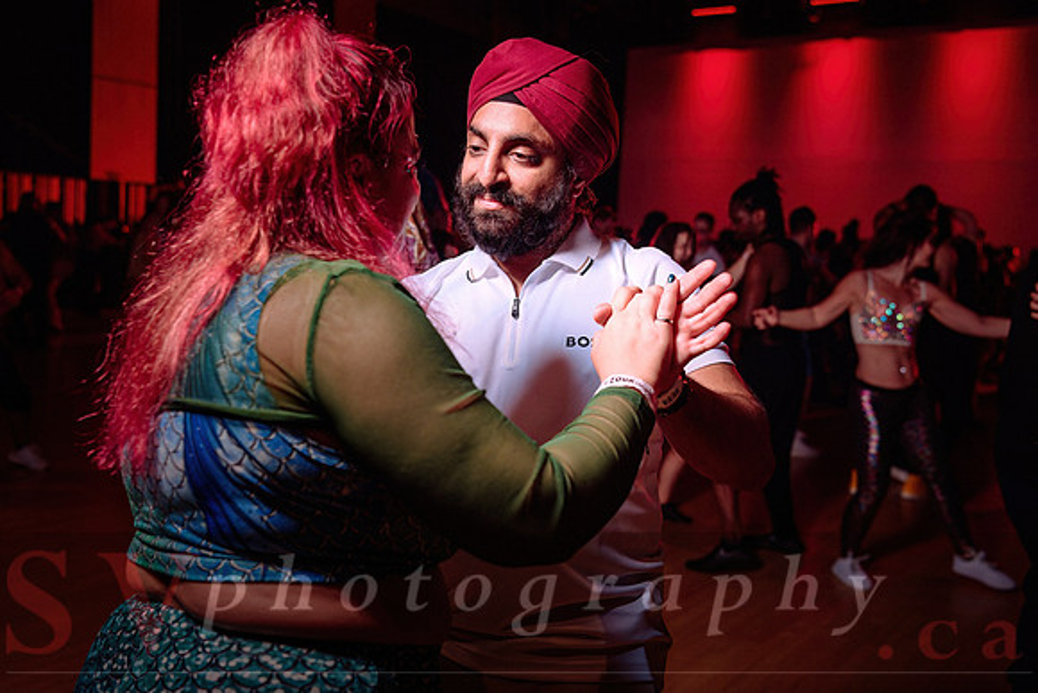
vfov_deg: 35.2
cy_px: 318
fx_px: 1092
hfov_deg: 50.8
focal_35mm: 38
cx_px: 519
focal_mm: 35
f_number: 3.5
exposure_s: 1/125
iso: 800
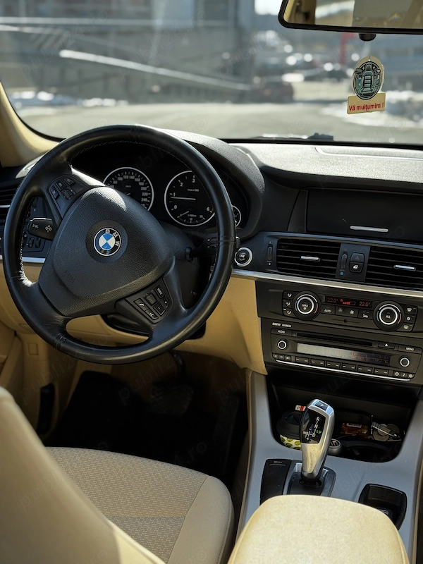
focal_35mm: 48
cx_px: 212
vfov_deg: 39.7
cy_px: 282
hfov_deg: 30.3
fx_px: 782
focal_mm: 6.76
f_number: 1.78
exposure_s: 1/693
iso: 64
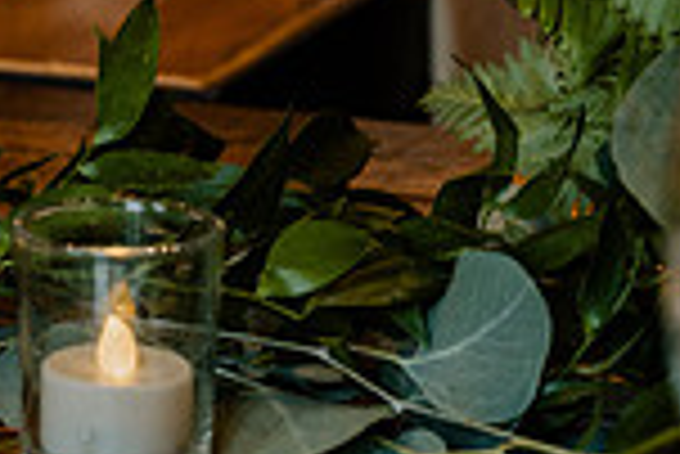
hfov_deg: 7.6
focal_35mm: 268
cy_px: -94
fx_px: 5067
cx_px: -104
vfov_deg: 5.1
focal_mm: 70
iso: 1000
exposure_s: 1/250
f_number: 4
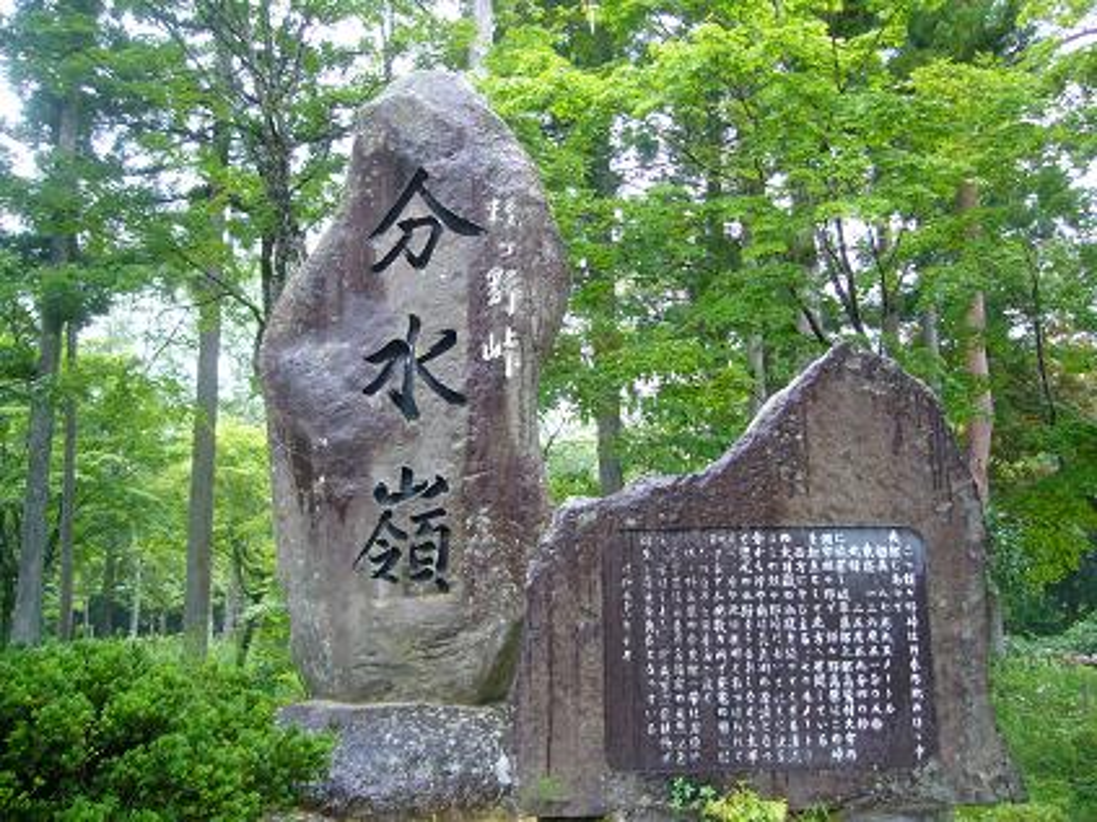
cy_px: 411
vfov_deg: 40.7
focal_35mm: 35
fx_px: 1109
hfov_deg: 52.6
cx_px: 548
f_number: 2.8
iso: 80
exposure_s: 1/50
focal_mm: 5.8
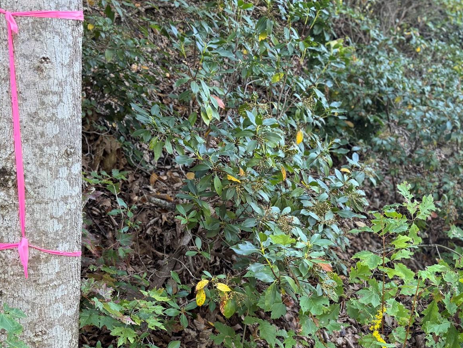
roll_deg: +1.2
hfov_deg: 44.5
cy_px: 245
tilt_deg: -7.5
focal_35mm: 42
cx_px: 282
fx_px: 562
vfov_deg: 33.9
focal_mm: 6.76
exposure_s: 1/121
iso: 160
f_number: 1.78
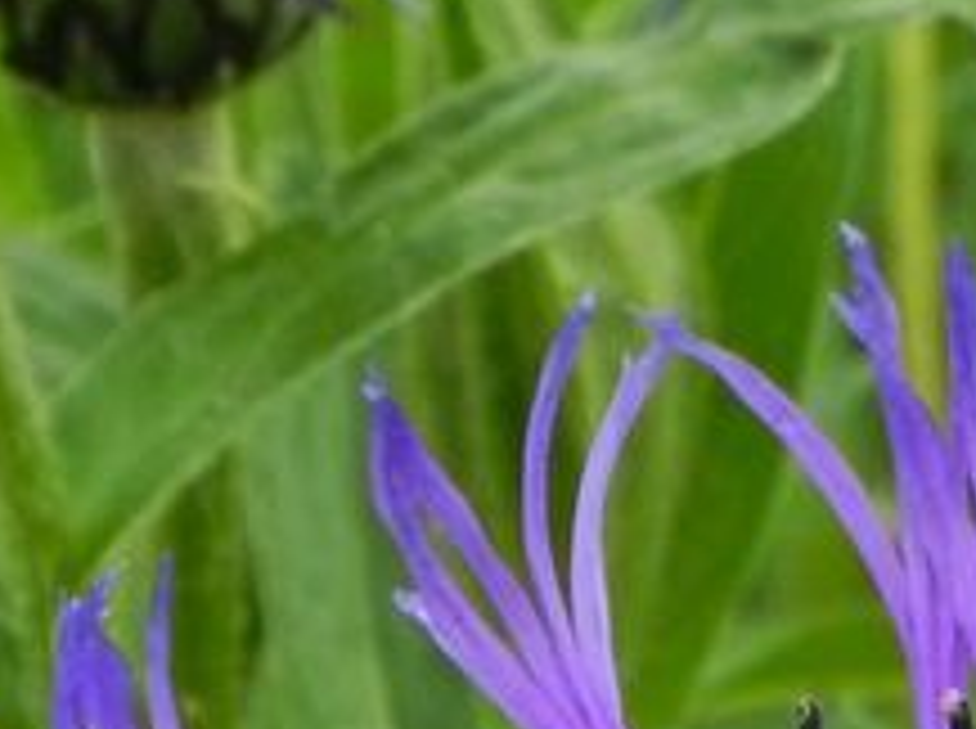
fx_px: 7206
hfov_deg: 7.7
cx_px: 704
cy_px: 112
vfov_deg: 5.8
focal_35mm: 256
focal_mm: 9.2
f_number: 6.3
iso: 160
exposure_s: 1/125
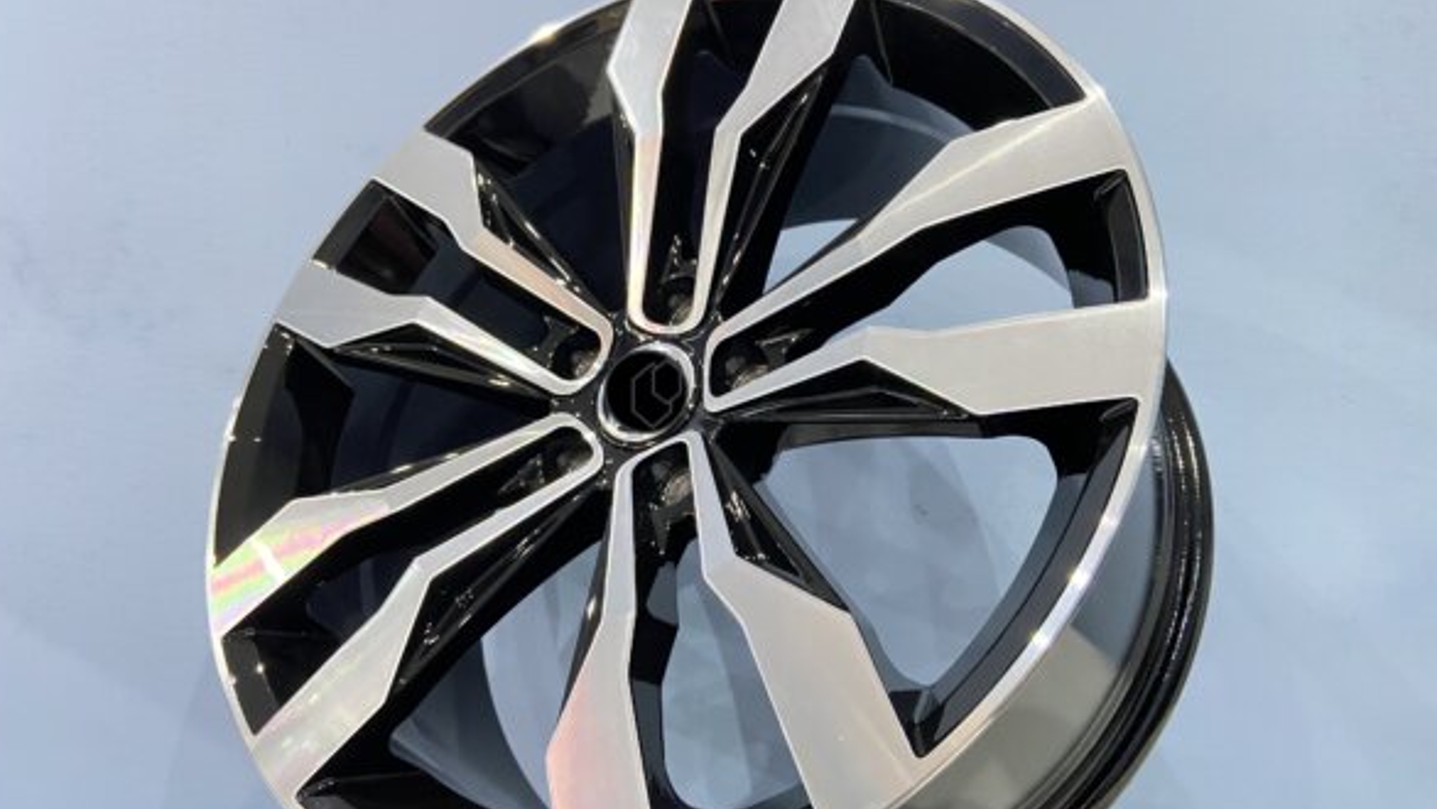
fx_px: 1105
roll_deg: -0.6
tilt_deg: +5.7
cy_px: 429
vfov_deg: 40.2
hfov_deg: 66.0
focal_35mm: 29
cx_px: 704
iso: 640
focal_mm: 4.25
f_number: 1.8
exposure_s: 1/25
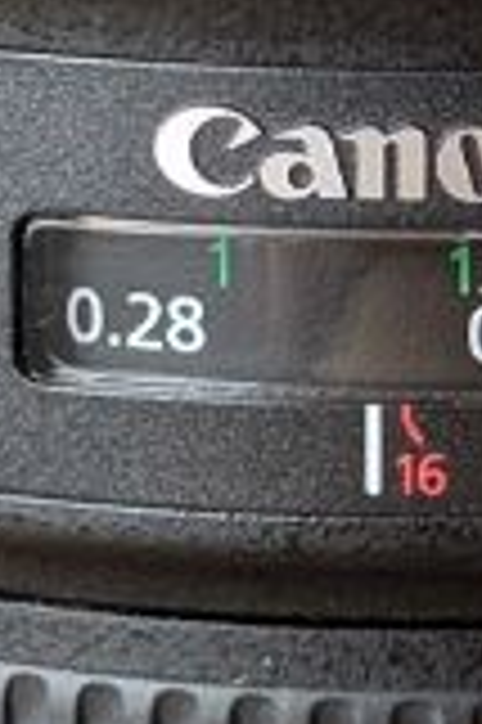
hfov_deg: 4.3
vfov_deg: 6.5
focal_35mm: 317
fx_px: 6380
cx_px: 439
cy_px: -58
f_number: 1.68
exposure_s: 1/119
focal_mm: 6.9
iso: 350
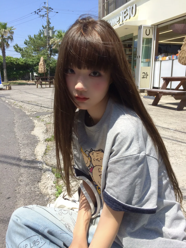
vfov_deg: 61.7
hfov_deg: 48.2
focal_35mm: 29
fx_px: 208
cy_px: 124
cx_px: 93
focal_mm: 4.15
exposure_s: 1/2053
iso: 32
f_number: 2.2
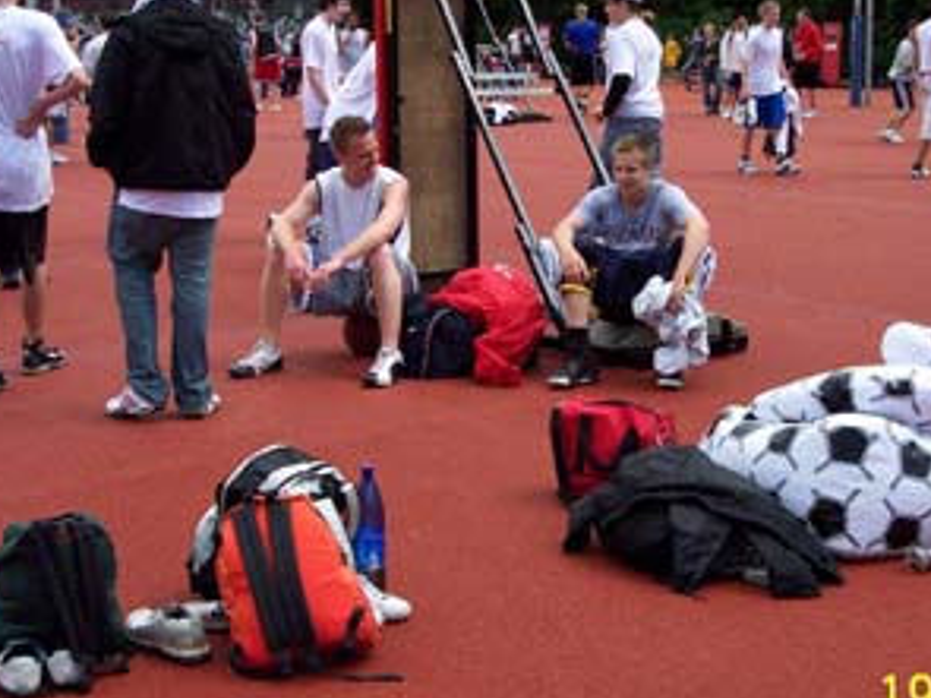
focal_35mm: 58
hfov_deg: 33.2
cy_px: 297
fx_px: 1559
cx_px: 537
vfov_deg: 25.2
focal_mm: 8
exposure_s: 1/500
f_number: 4.8
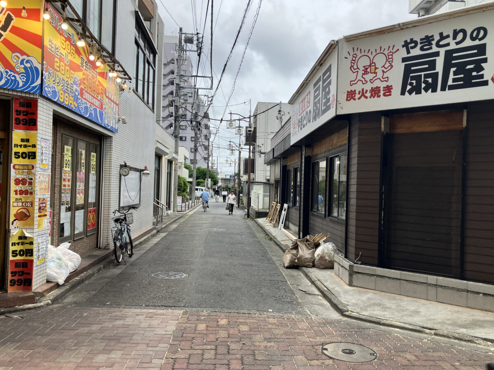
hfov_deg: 60.0
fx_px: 428
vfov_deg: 46.8
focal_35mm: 30
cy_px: 187
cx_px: 254
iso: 40
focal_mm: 3.99
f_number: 1.8
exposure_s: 1/100
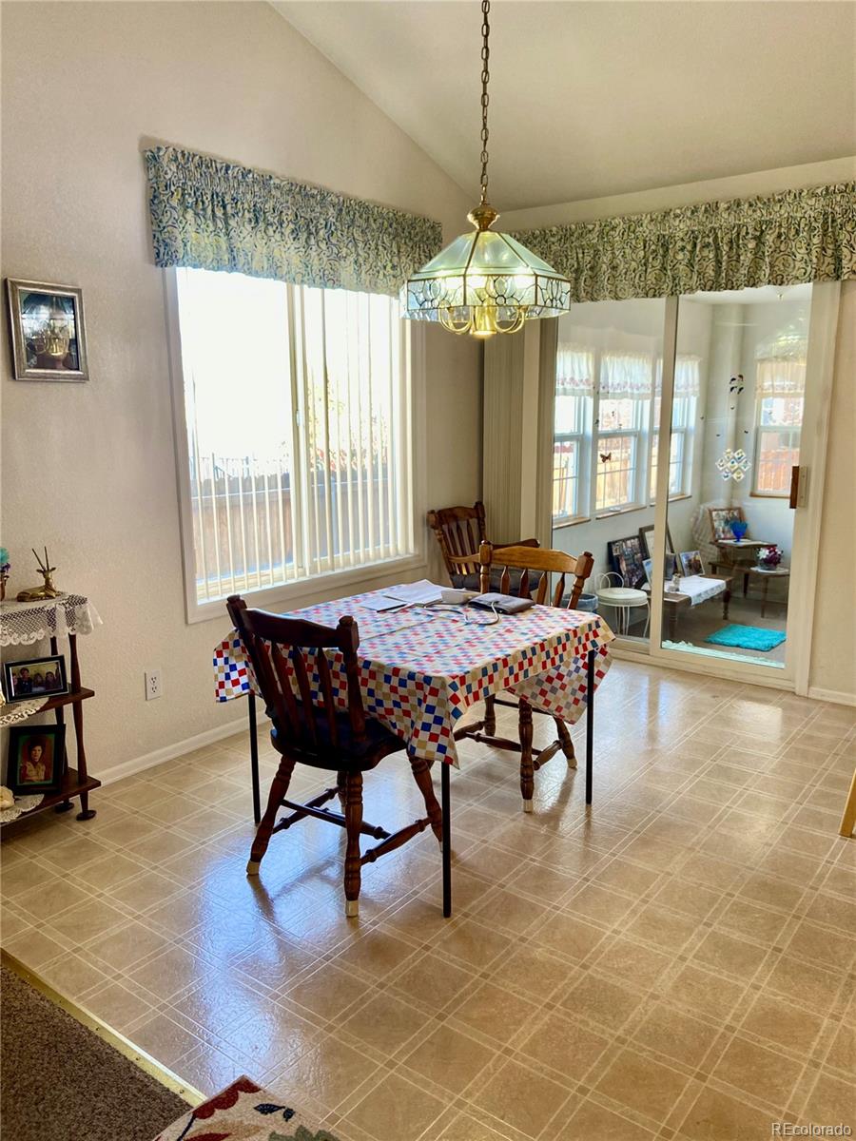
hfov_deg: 53.1
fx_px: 857
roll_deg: +0.0
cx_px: 428
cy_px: 570
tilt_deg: -9.7
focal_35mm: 26
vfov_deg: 67.3
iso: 125
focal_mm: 4.25
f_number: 1.8
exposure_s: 1/120
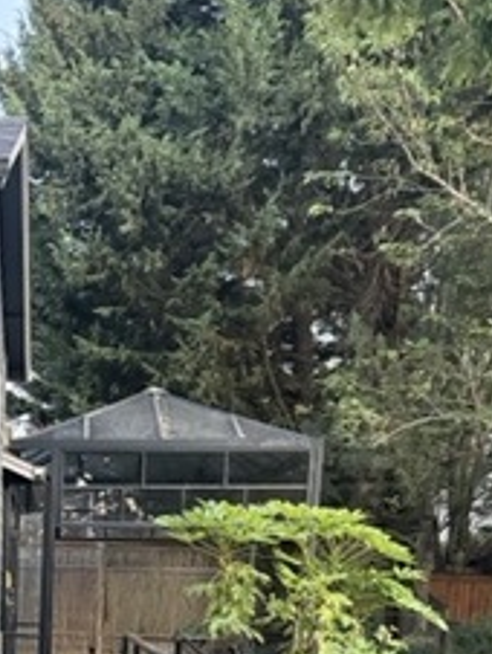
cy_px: 712
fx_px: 1003
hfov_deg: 26.2
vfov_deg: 32.1
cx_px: 4
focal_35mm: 53
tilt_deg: -7.7
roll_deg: -1.9
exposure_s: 1/35
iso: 1000
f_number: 1.78
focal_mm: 6.76
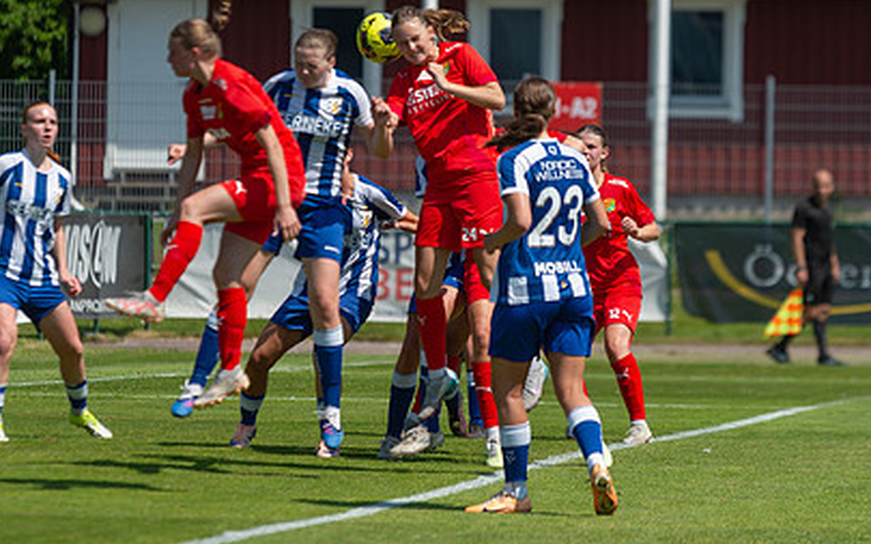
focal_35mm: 329
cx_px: 409
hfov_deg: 6.4
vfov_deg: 4.0
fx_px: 7809
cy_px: 183
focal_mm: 200
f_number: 3.2
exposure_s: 1/2500
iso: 140
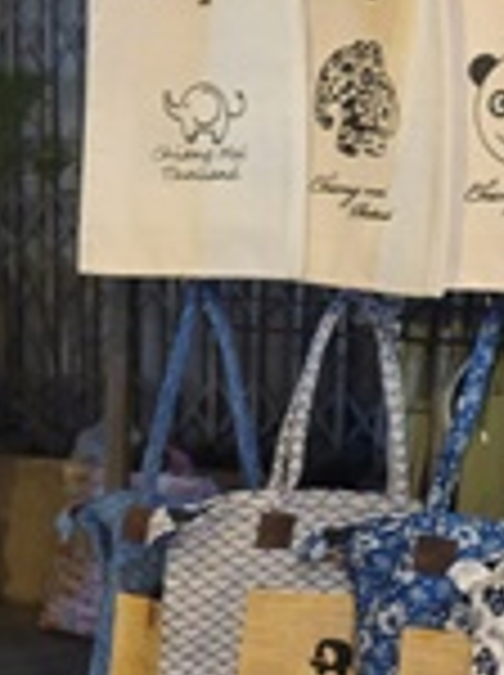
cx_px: -22
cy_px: 724
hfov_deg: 12.9
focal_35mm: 113
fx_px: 2200
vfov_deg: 16.9
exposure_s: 1/50
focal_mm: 5.4
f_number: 1.8
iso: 200
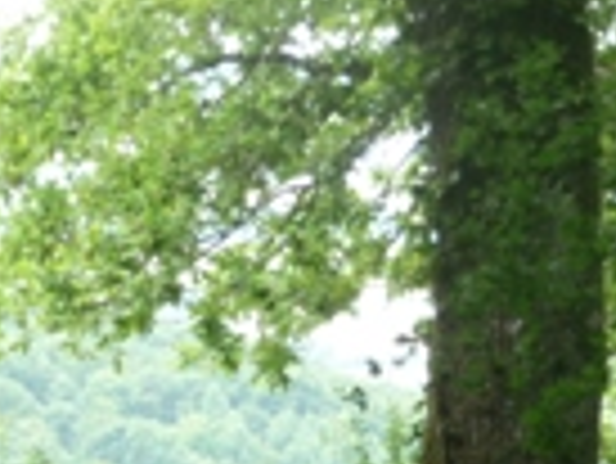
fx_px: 6911
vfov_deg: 3.8
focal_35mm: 388
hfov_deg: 5.1
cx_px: 36
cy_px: 595
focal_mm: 20.3
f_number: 4.7
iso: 160
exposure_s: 1/50
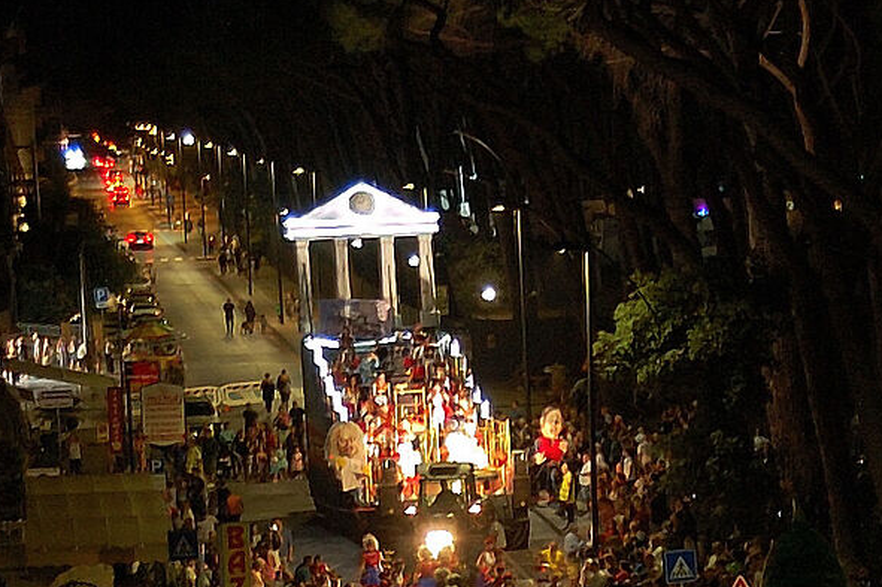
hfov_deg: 14.4
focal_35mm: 140
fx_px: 3428
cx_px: 864
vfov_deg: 9.6
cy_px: 826
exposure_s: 1/2.5
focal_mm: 23
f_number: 3.8
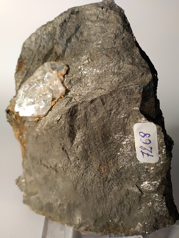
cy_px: 119
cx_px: 90
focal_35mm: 26
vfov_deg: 67.3
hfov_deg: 53.1
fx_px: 179
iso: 120
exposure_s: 1/100
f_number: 2
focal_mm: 3.54
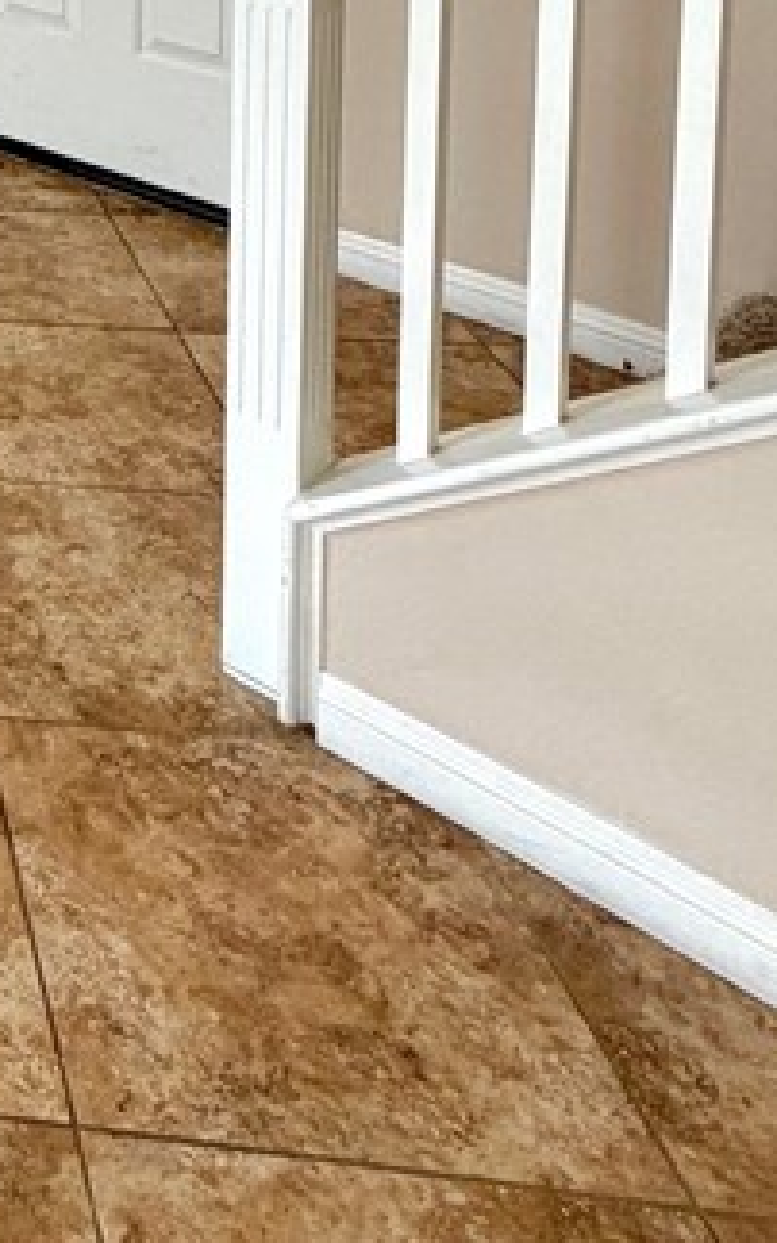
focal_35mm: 47
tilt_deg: -5.5
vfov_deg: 33.5
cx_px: -550
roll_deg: +2.2
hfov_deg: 20.8
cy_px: -296
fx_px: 1592
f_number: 2.2
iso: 200
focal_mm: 2.22
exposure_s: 1/60
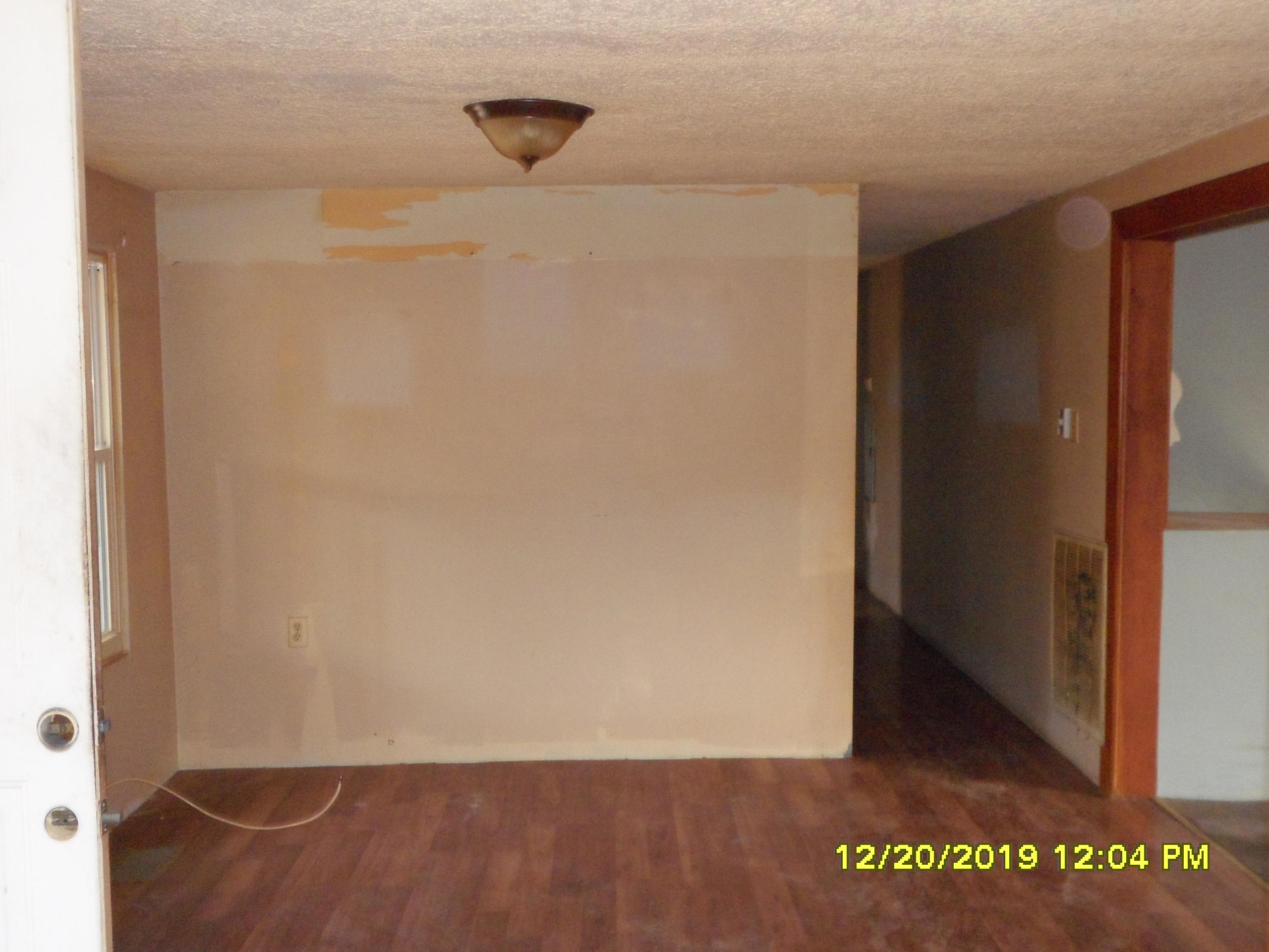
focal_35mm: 37
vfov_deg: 38.7
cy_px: 476
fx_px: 1356
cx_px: 634
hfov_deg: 50.1
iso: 480
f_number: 4
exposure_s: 1/45
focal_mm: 6.6
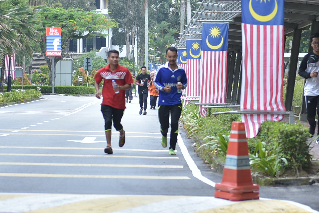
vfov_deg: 6.1
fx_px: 2013
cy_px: 48
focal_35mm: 227
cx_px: 181
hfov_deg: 9.1
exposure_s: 1/320
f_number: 2.8
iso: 160
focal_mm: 70
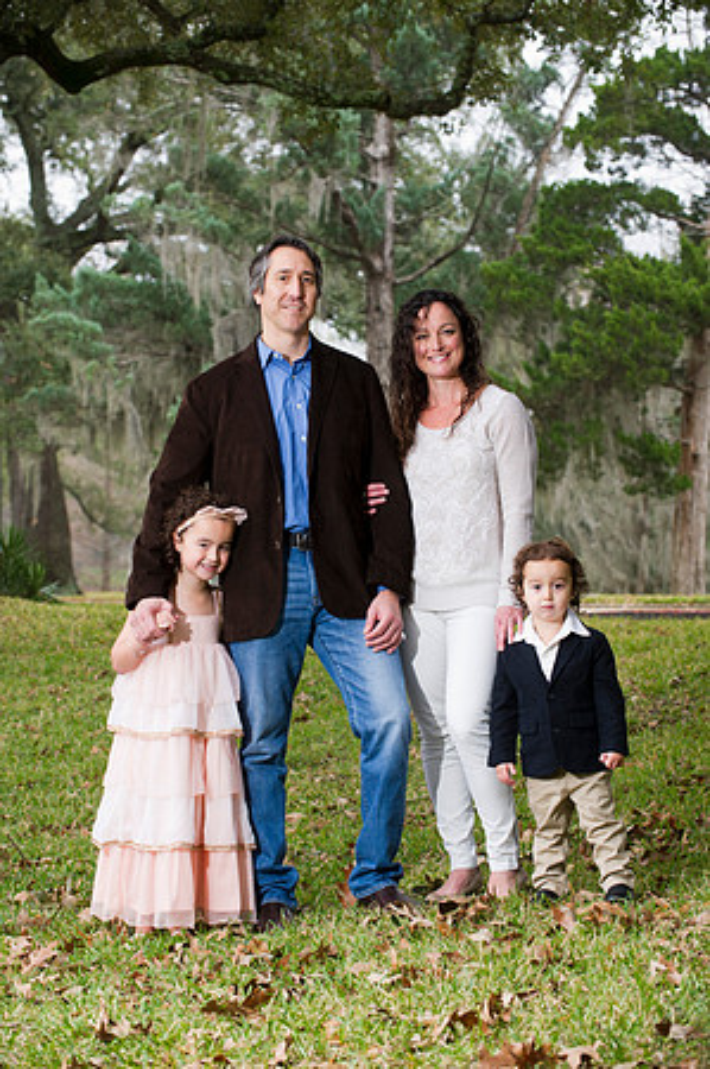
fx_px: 3113
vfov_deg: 19.5
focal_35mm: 105
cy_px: 534
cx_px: 355
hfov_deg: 13.0
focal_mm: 105
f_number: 5.6
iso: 640
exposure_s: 1/125
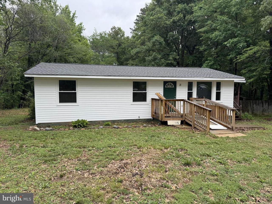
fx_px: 189
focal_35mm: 24
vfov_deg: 56.8
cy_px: 102
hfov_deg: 71.6
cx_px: 136
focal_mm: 6.76
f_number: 1.78
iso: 80
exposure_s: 1/1010
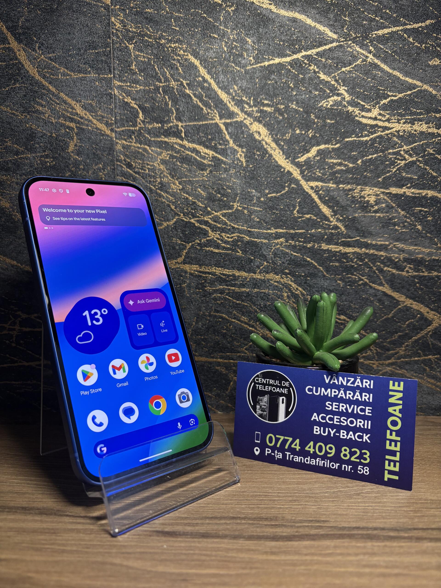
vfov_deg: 67.3
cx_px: 220
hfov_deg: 53.1
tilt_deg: -6.7
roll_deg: -0.2
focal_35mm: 26
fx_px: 442
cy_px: 294
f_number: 1.6
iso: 125
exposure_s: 1/66
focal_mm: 5.96
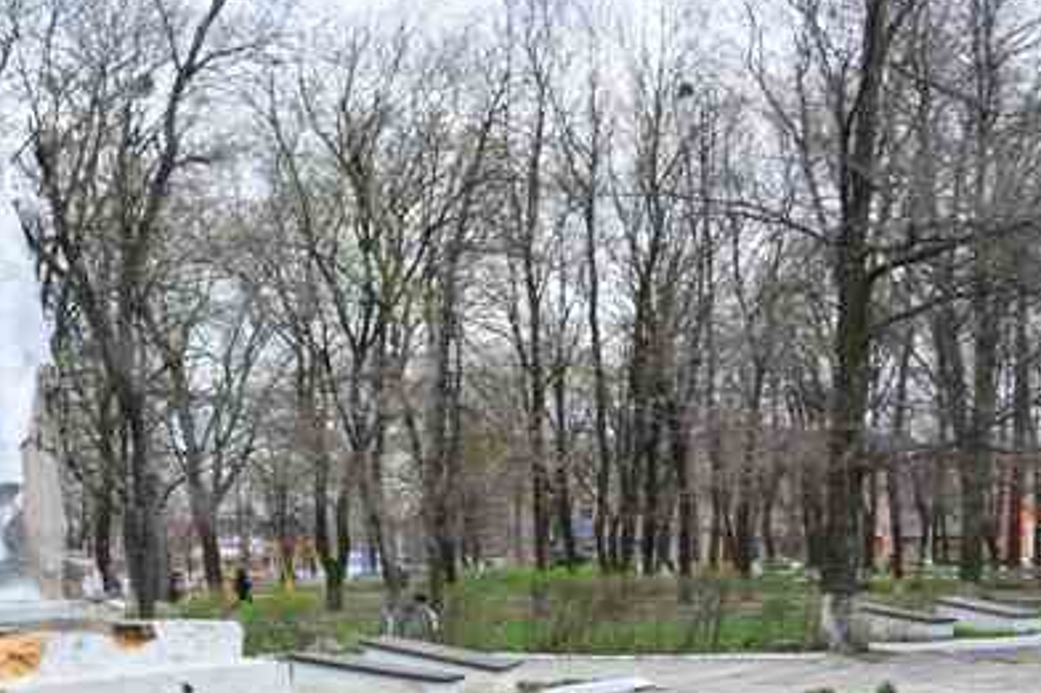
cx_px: -82
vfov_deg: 18.5
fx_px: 2085
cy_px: 648
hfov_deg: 26.1
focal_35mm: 72
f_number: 6.3
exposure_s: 1/125
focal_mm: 21
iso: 100
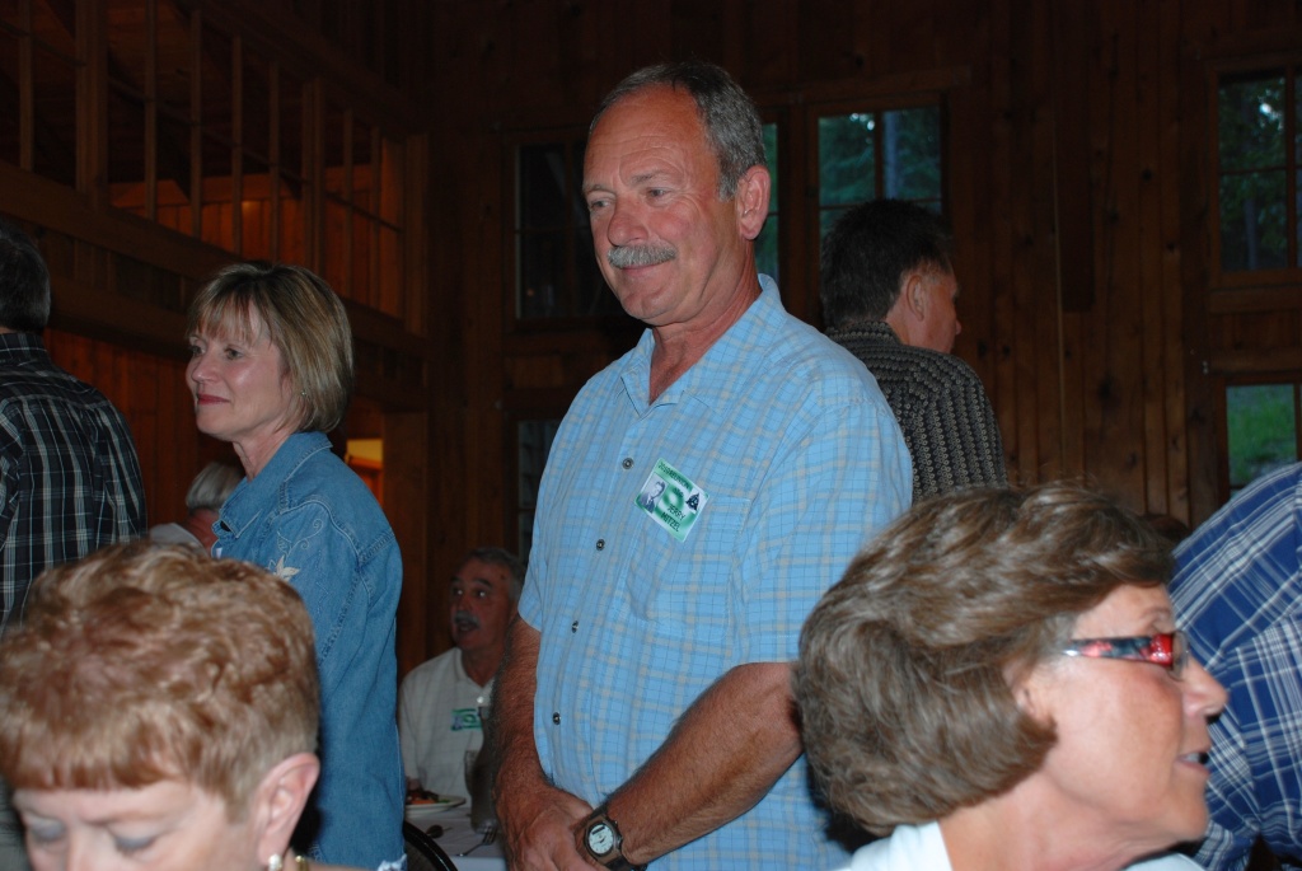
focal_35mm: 46
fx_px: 1683
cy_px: 436
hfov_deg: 42.3
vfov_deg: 29.0
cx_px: 651
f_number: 4.2
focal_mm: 31
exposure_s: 1/60
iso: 200
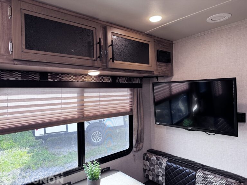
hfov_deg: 71.6
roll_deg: +2.4
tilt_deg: -1.0
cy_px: 92
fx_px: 171
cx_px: 124
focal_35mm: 24
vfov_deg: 56.8
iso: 200
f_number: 1.78
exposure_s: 1/121
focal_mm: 6.76
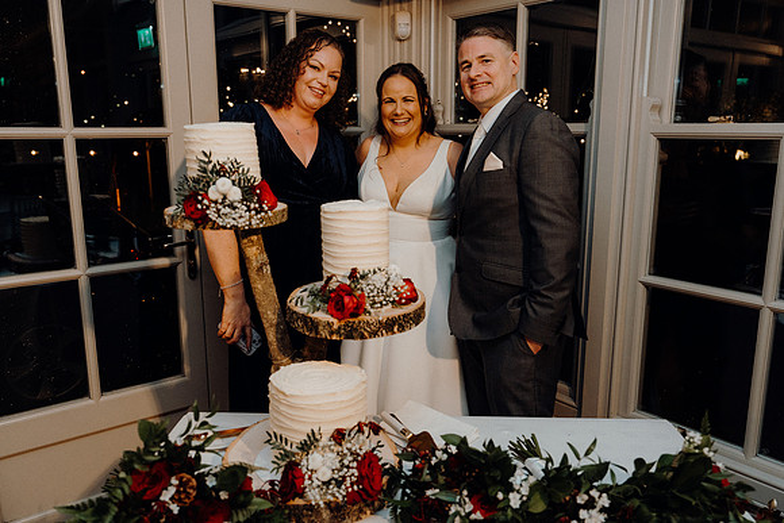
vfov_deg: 43.6
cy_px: 262
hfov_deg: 61.9
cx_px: 392
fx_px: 653
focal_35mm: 30
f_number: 3.5
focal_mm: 30
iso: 2500
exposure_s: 1/160
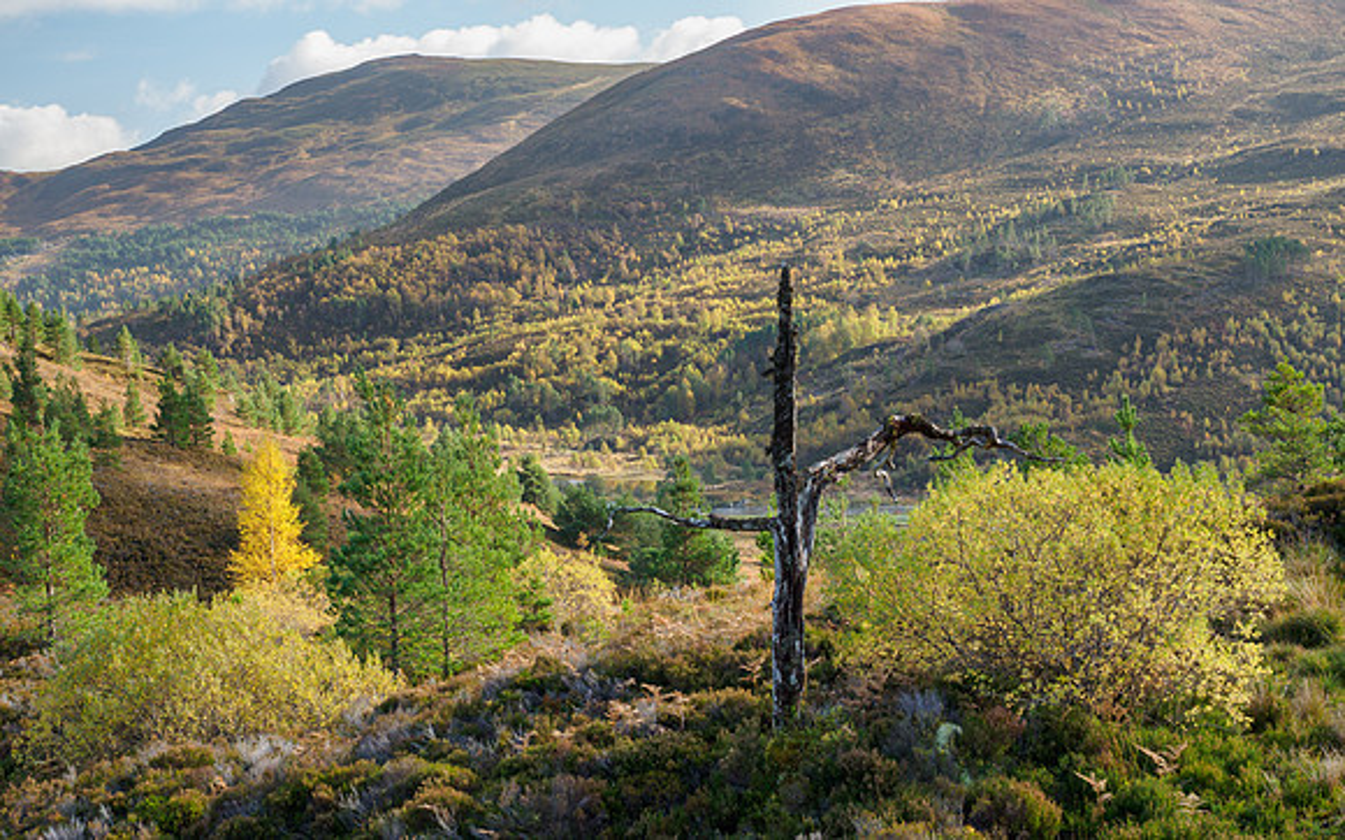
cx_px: 701
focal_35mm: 68
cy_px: 525
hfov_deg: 30.0
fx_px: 2509
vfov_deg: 19.0
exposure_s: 1/60
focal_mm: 31
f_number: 5.6
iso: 200
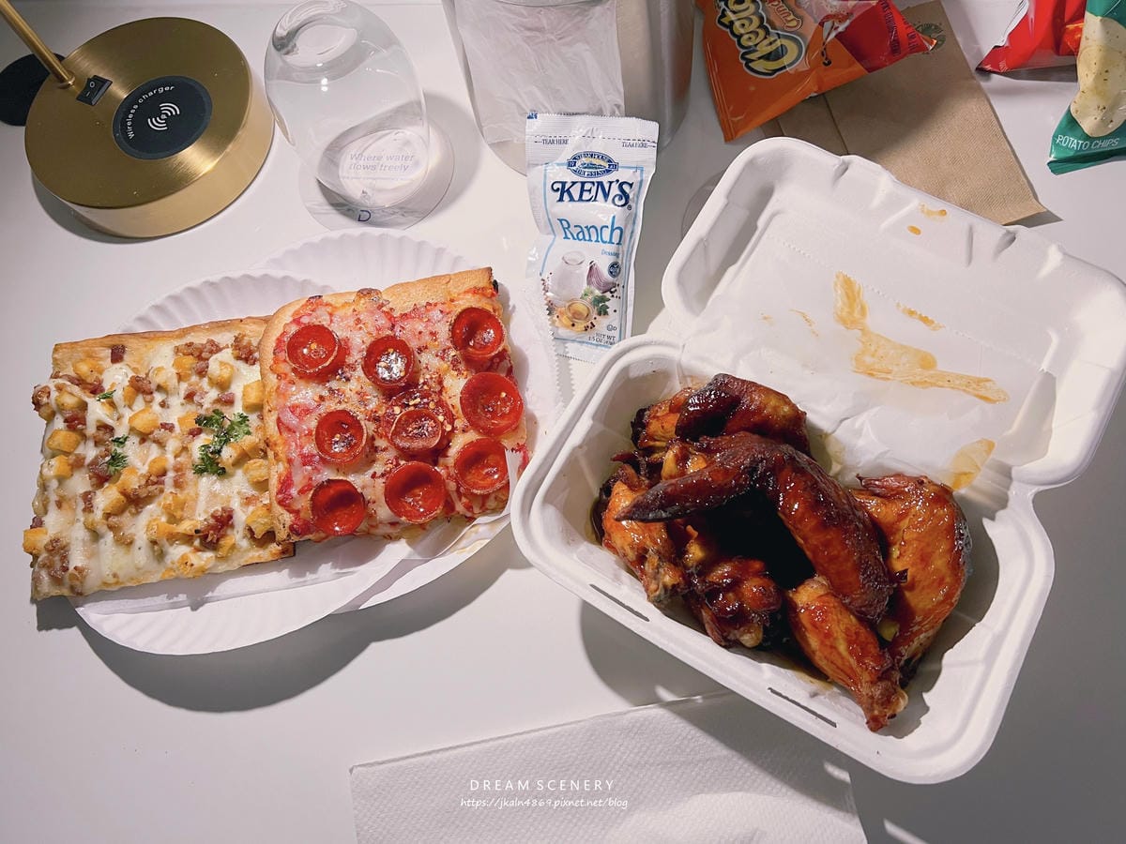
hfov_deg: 67.3
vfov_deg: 53.1
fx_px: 846
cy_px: 422
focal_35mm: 26
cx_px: 563
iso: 125
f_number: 1.5
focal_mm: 5.7
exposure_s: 1/60
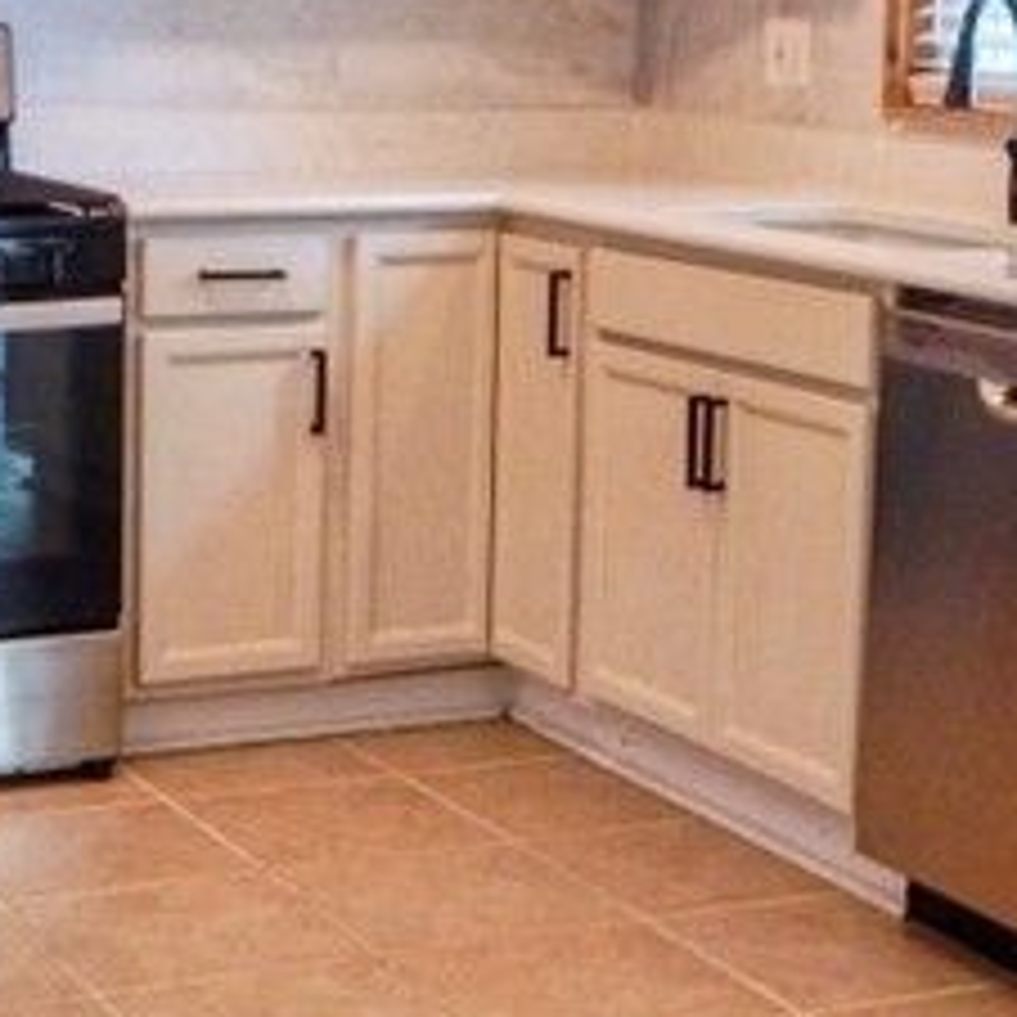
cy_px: 310
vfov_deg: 19.6
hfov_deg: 19.7
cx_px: 441
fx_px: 2925
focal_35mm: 88
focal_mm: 4
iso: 180
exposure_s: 1/30
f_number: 3
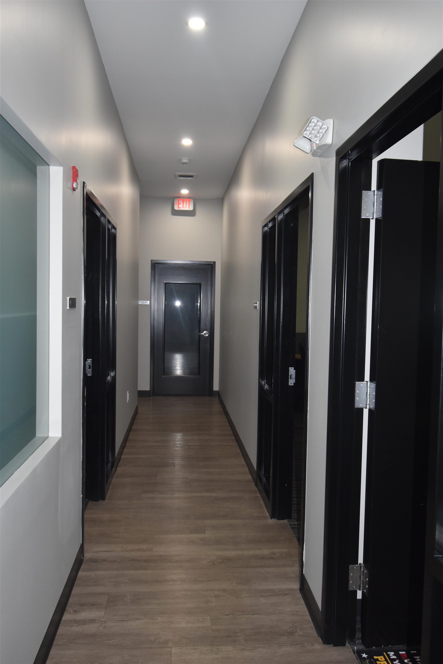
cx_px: 222
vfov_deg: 61.9
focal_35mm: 30
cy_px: 332
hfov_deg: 43.6
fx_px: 554
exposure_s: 1/60
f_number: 5.6
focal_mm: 20
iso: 900
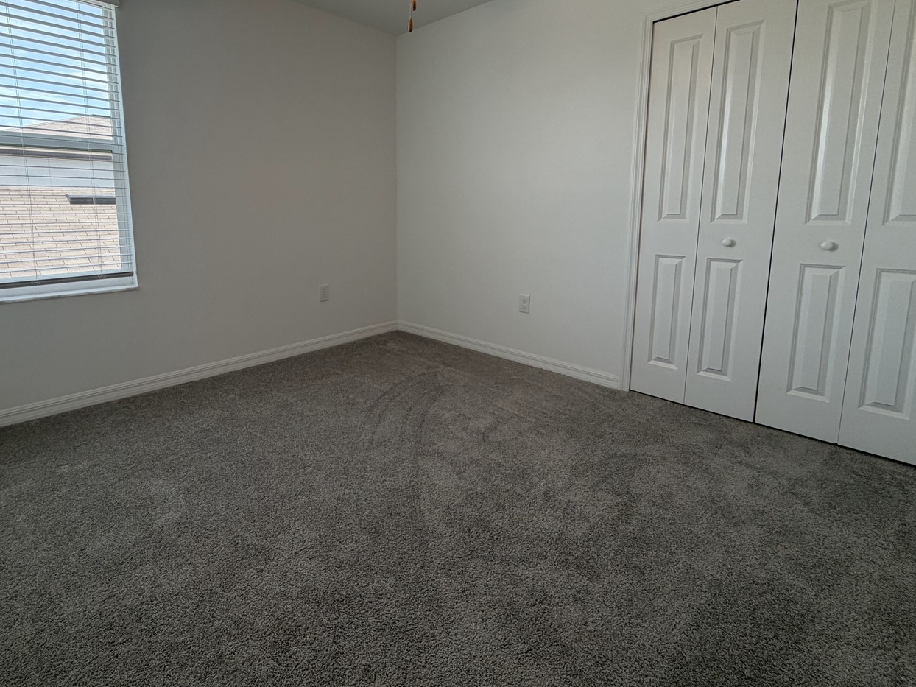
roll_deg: +0.6
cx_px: 398
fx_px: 476
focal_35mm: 18
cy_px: 272
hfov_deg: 87.3
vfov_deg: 70.8
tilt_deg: -8.0
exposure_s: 1/120
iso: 80
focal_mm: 2.22
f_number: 2.2
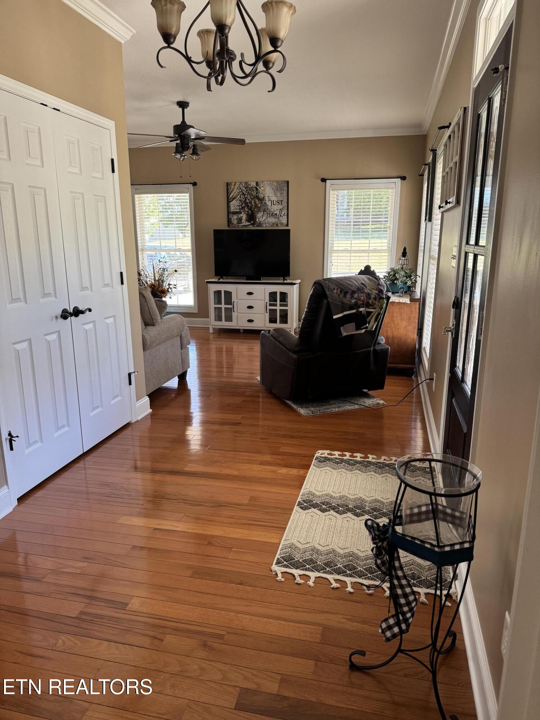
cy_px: 360
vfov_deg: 71.6
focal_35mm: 24
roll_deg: -0.4
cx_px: 270
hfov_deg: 56.8
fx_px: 499
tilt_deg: -13.9
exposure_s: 1/121
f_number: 1.78
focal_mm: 6.76
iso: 200
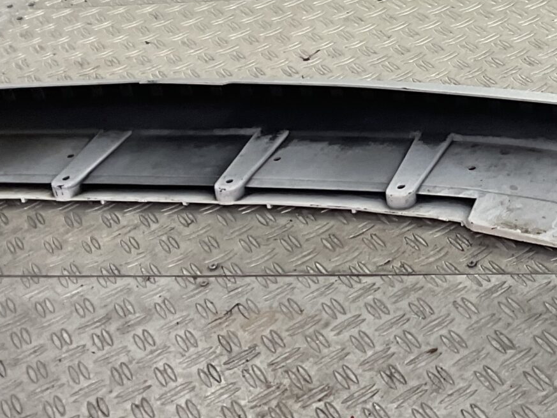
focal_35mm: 85
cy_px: 41
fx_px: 1368
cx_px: 556
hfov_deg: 22.2
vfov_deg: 17.1
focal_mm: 3
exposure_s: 1/120
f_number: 1.8
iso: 32
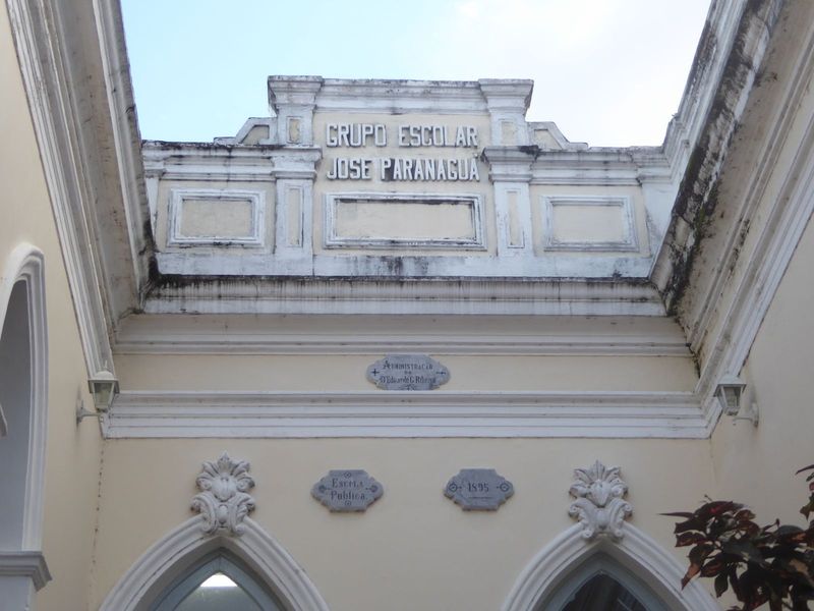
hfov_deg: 26.0
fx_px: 1764
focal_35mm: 75
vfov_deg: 19.6
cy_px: 306
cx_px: 407
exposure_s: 1/60
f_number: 4.5
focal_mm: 12.5
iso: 160
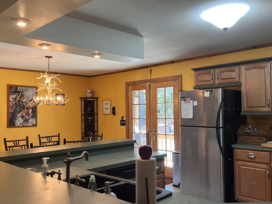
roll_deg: +0.3
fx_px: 267
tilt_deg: +2.0
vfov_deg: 41.8
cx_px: 136
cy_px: 102
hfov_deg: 54.0
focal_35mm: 34
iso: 200
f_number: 1.6
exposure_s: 1/60
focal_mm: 5.1
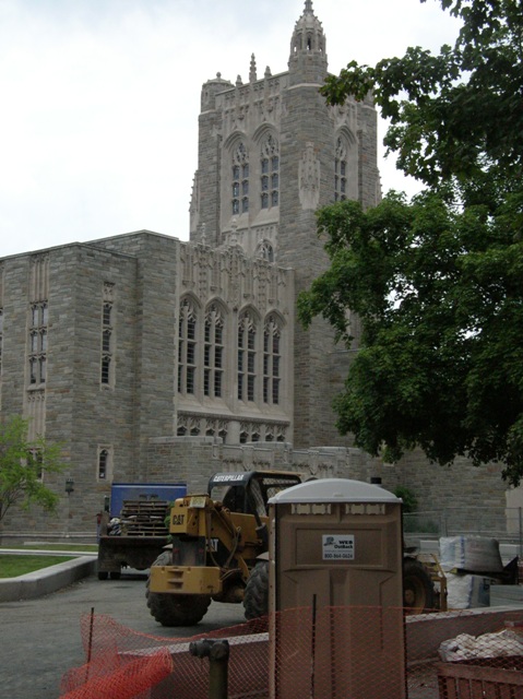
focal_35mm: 64
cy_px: 350
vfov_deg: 30.3
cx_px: 262
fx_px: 1291
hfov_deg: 22.9
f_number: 4.5
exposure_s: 1/965
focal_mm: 10.6
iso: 200
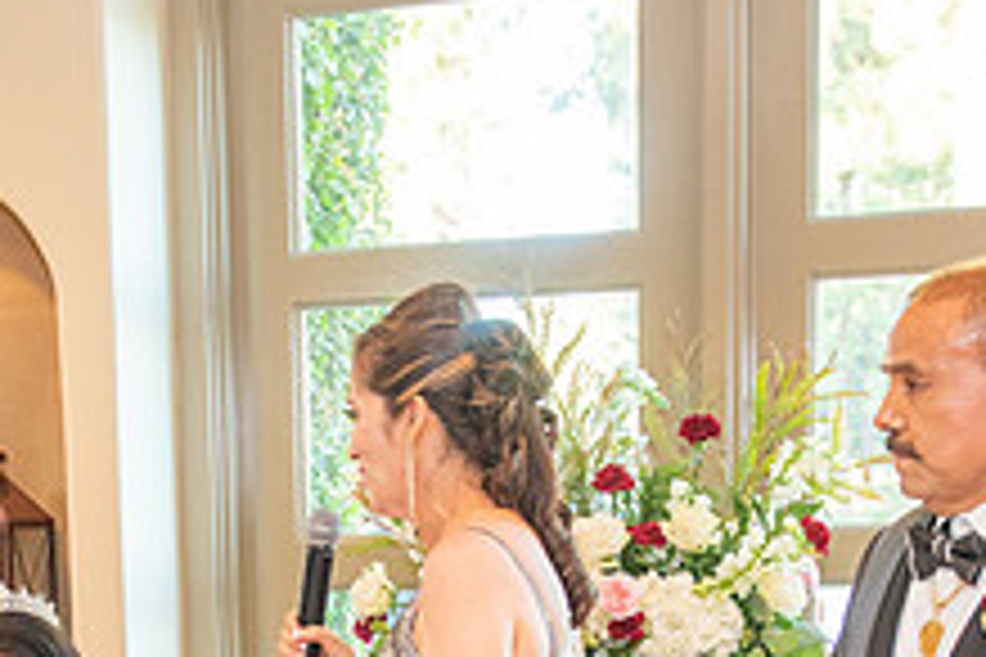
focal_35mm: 82
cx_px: 329
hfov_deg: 24.6
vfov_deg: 15.8
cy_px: 844
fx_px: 2246
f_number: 3.5
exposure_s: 1/125
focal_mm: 31
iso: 1250
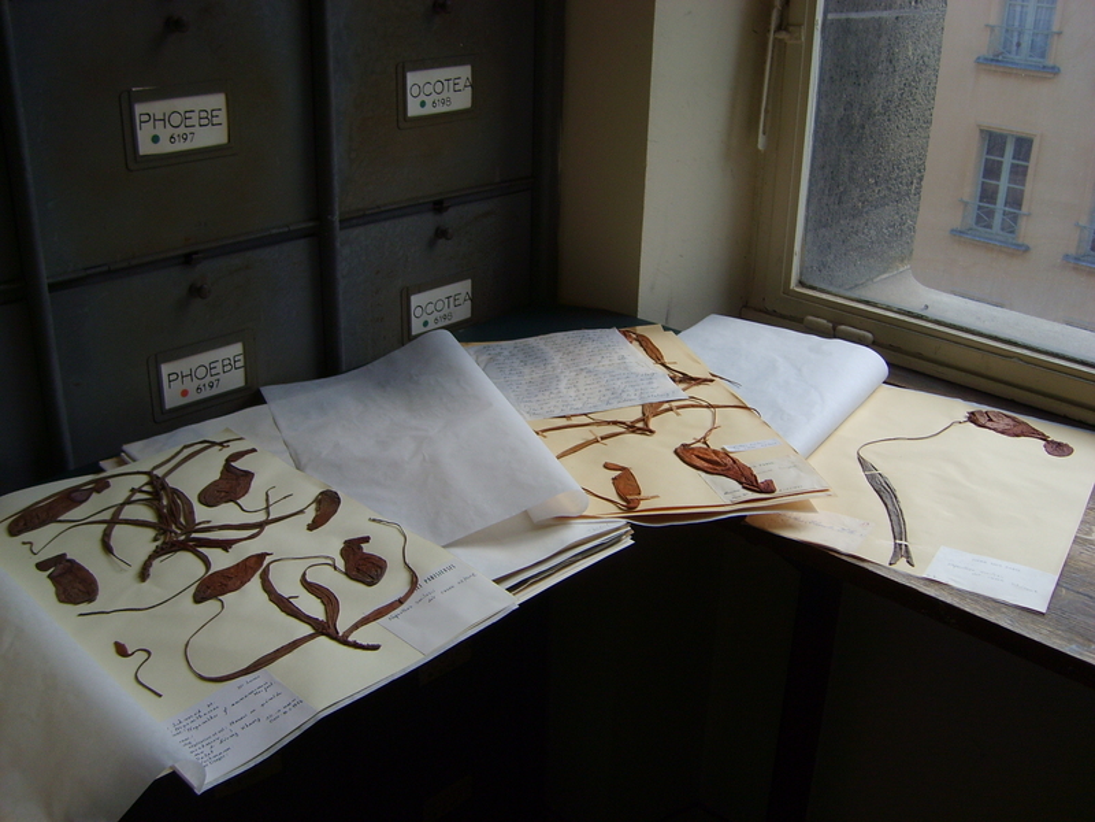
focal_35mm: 35
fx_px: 1107
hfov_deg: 52.6
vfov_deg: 40.7
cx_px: 548
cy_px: 411
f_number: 2.8
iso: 50
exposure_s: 1/180
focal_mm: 5.8
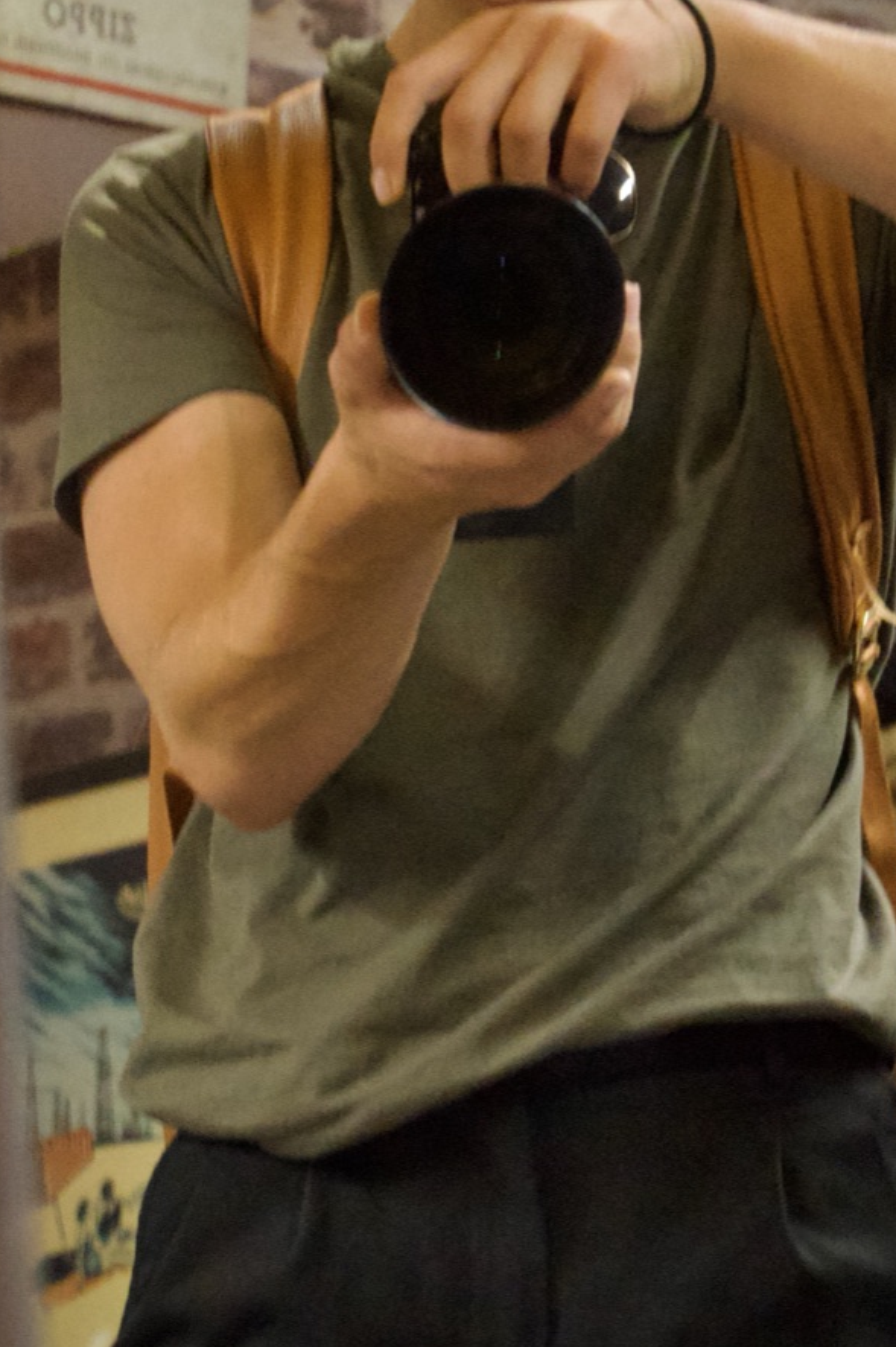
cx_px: 526
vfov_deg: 9.5
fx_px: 8110
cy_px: 437
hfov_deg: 6.3
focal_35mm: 217
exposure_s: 1/160
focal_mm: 80
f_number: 6.3
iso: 6400
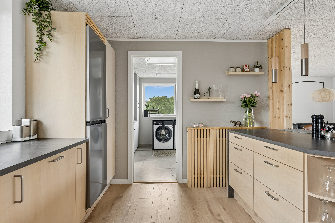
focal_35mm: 19
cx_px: 168
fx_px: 177
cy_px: 112
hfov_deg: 86.9
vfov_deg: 64.6
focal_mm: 19
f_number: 8
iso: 200
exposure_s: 1/5
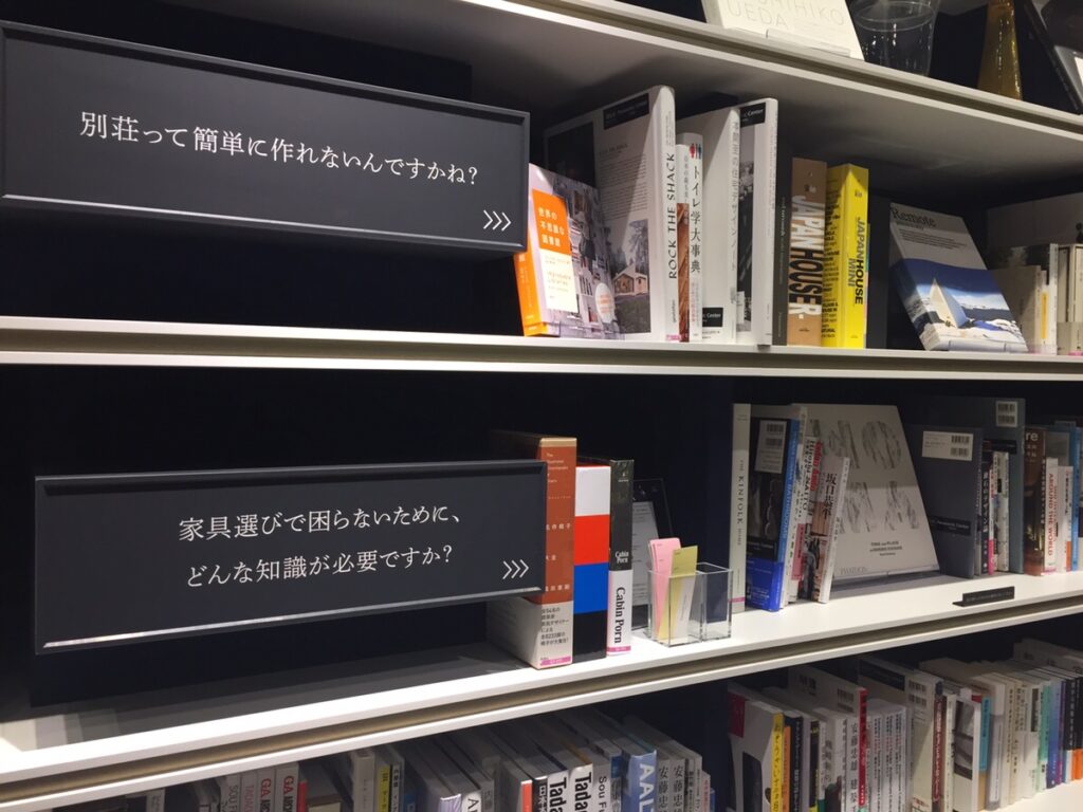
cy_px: 406
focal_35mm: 29
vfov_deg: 48.2
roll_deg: -0.4
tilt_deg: -2.2
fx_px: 907
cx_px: 542
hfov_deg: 61.7
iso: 32
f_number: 2.2
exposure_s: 1/30
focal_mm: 4.15
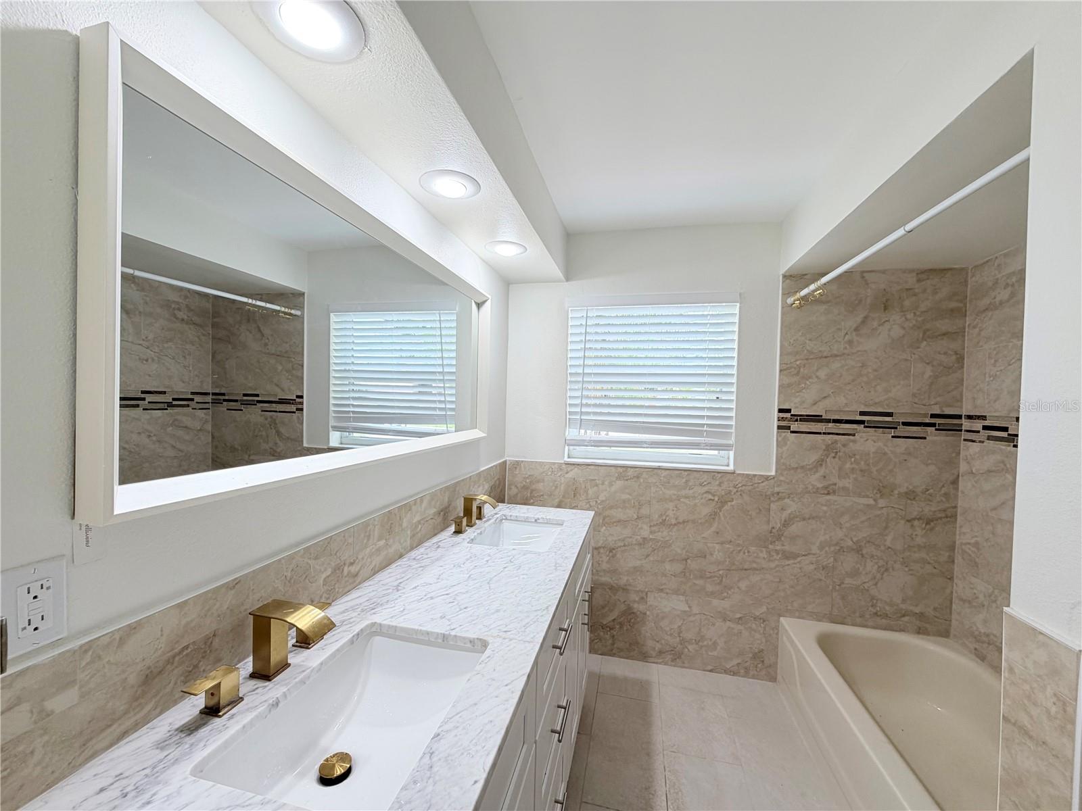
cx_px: 541
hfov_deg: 102.1
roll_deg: -1.5
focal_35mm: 14
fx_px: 438
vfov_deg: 85.7
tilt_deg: -1.9
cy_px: 406
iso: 80
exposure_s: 1/120
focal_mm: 2.22
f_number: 2.2
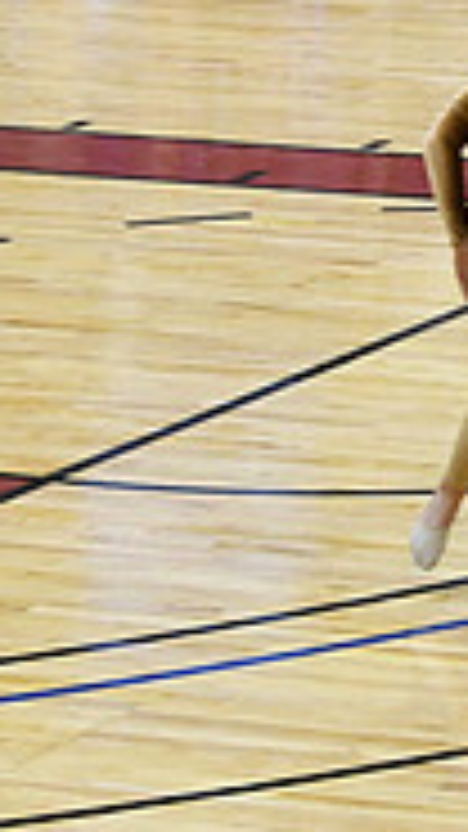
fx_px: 7593
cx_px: 1296
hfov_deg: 3.5
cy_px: 209
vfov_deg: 6.3
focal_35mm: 344
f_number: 4
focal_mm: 70
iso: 5000
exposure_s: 1/400
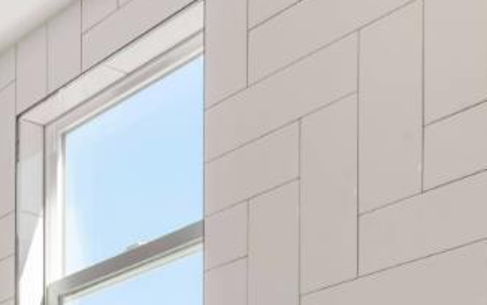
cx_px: -199
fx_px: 996
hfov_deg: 23.3
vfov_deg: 14.1
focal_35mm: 75
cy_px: 646
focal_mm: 16
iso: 400
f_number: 16
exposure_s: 1/10
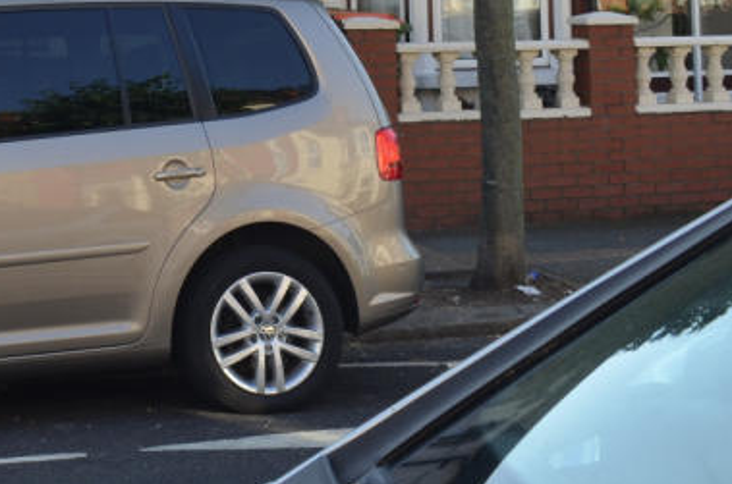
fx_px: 1644
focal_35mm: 81
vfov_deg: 15.8
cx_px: -23
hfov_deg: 23.9
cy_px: -166
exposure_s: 1/100
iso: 200
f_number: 11
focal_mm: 20
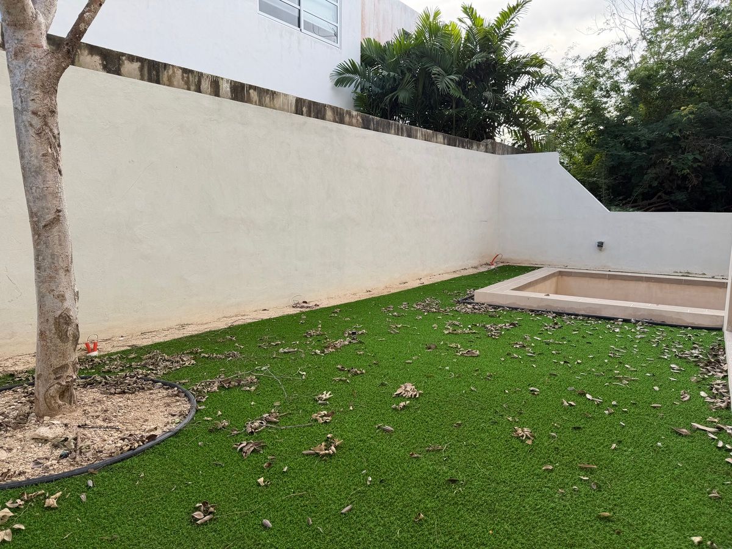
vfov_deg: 56.8
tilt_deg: -7.6
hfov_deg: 71.6
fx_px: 508
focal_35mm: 24
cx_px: 366
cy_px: 274
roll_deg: +0.2
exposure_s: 1/888
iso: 80
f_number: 1.78
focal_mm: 6.76
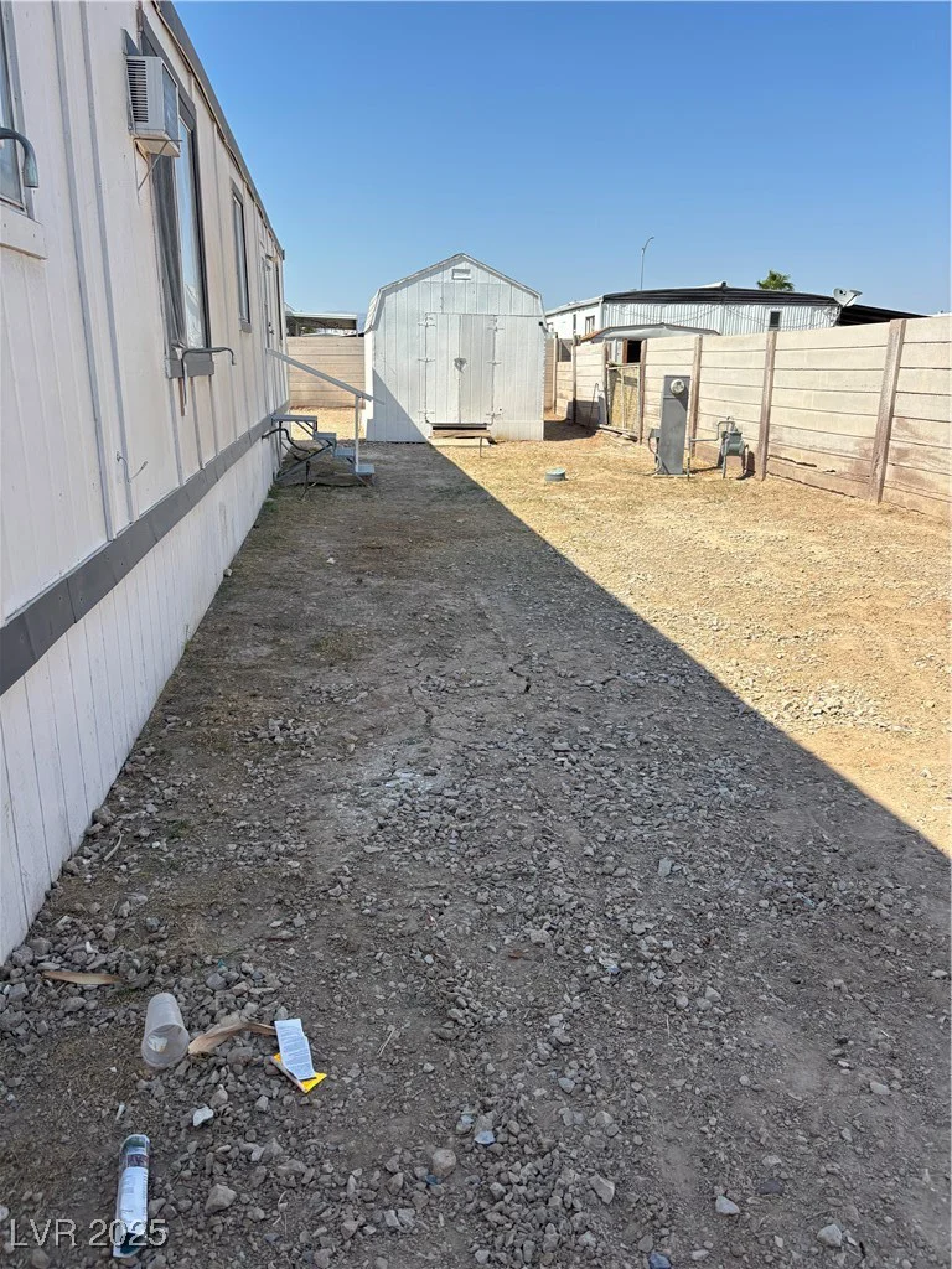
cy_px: 634
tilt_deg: -15.4
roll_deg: -0.7
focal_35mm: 26
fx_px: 953
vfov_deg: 67.3
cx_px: 476
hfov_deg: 53.1
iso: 50
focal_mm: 5.96
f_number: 1.6
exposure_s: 1/2933
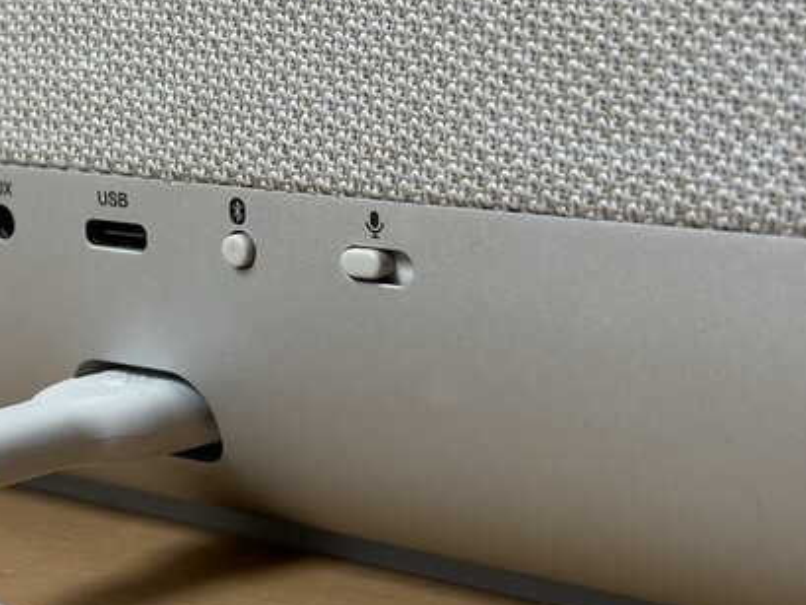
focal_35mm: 98
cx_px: 144
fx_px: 2283
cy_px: 209
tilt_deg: -7.3
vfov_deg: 15.1
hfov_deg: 19.8
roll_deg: +0.9
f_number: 1.6
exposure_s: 1/60
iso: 80
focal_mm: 5.96
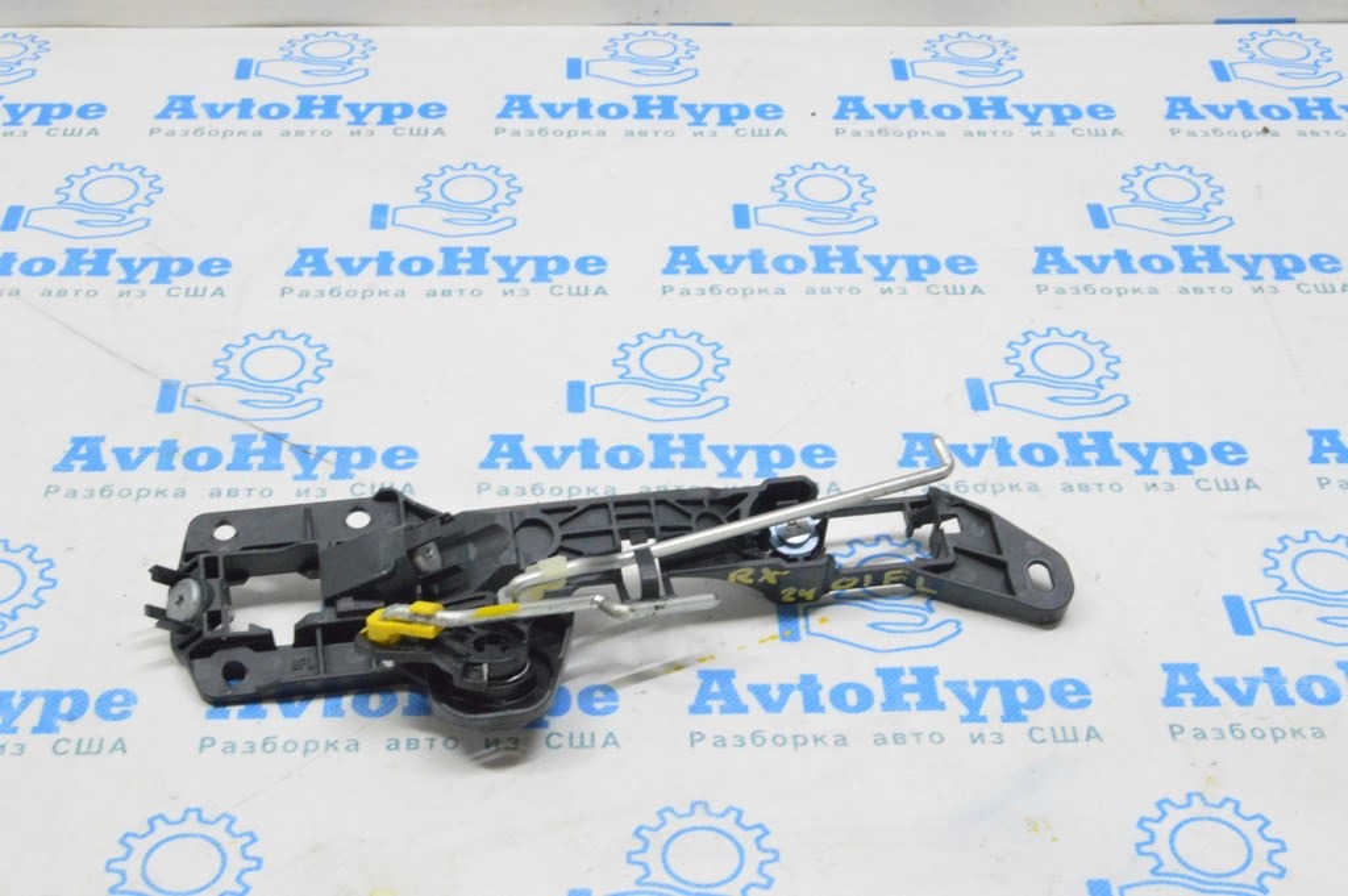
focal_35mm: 57
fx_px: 2133
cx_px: 674
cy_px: 448
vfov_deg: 23.7
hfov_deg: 35.1
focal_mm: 38
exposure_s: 1/20
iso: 6400
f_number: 20
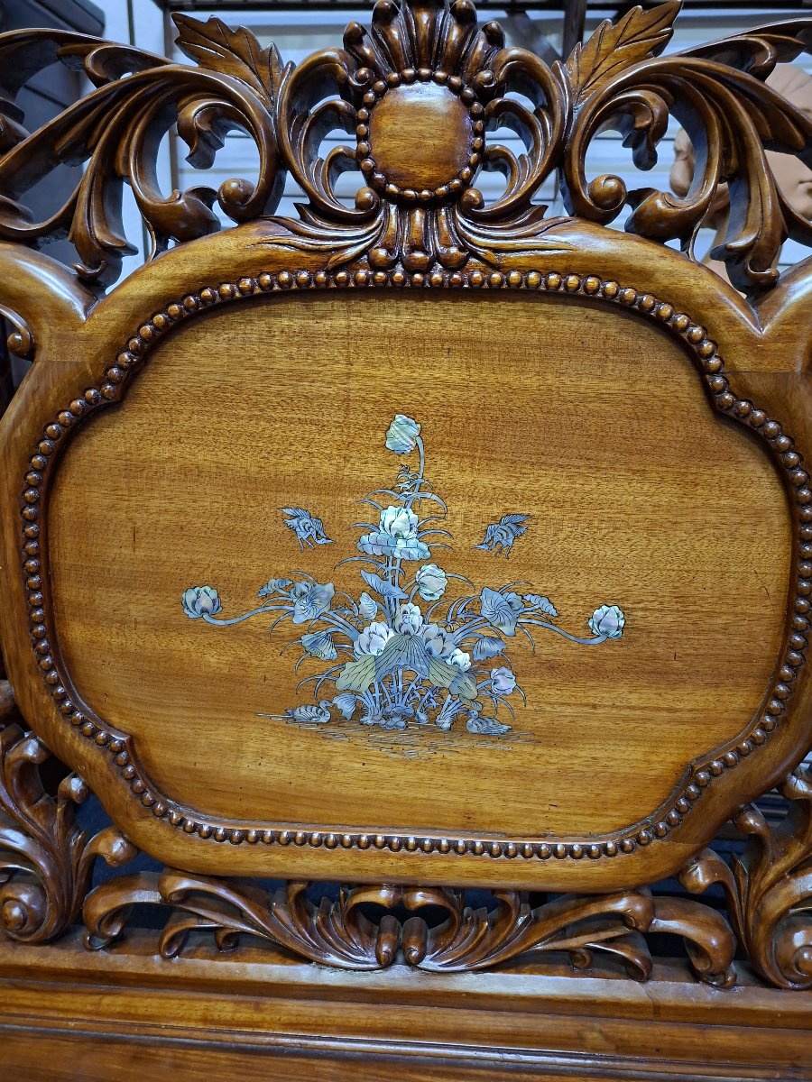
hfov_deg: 58.9
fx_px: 719
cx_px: 406
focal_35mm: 23
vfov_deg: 73.9
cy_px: 541
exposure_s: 1/25
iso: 640
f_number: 1.8
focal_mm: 5.54
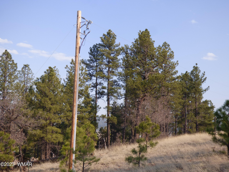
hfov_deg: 34.9
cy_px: 86
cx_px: 114
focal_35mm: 55
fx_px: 364
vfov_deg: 26.6
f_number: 4
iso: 100
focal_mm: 9.92
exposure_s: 1/500
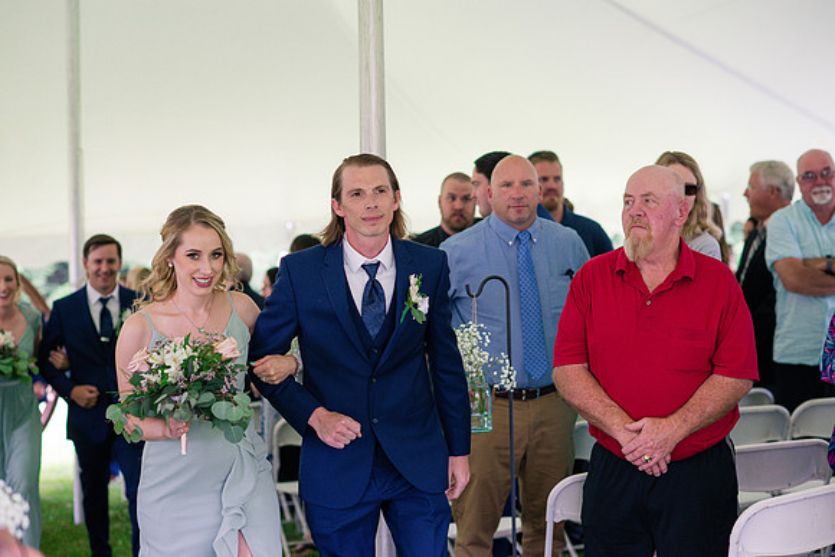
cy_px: 278
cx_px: 418
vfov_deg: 16.1
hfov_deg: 23.9
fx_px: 1972
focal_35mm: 85
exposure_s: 1/250
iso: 500
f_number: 3.2
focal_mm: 85
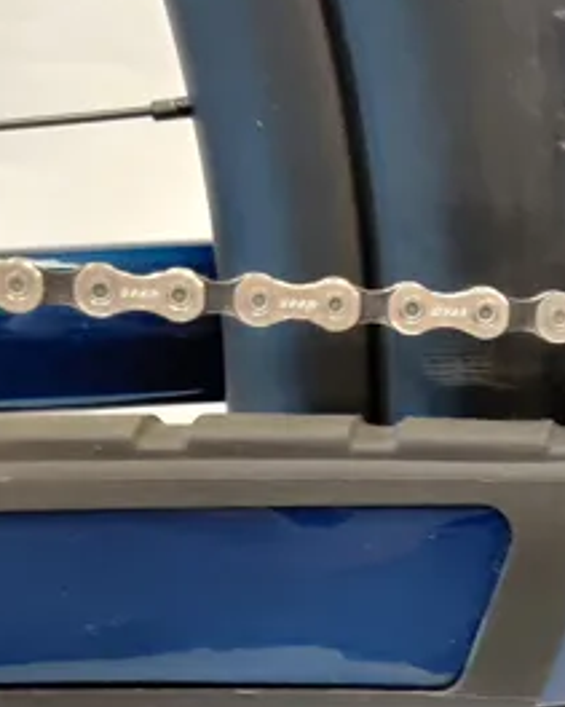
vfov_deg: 23.0
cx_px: 498
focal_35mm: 80
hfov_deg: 18.9
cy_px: 691
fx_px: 1673
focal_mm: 4.75
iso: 1600
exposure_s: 1/20
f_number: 1.65
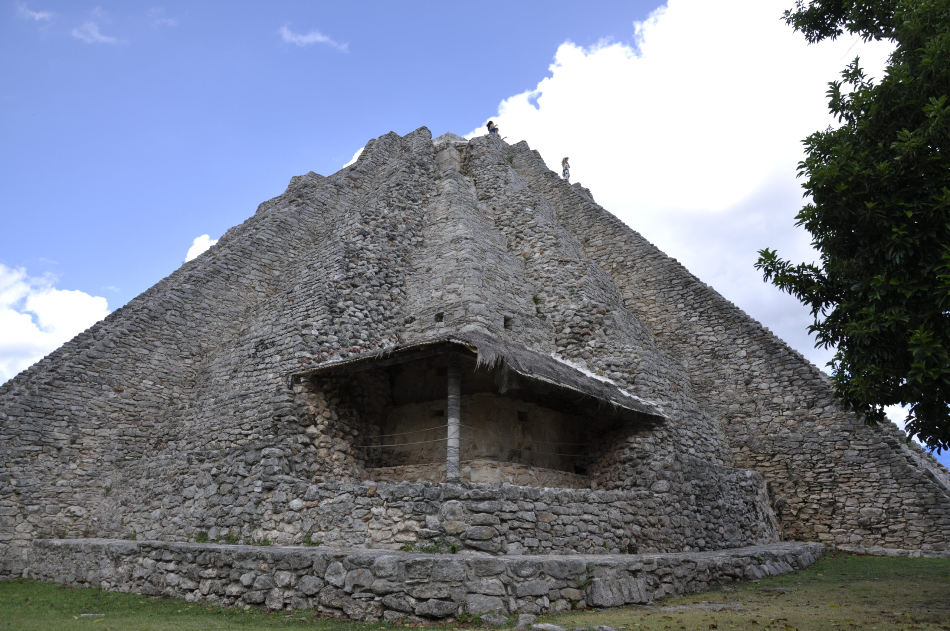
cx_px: 475
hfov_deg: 67.4
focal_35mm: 27
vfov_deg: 47.8
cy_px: 316
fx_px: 712
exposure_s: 1/350
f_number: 5.6
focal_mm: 18
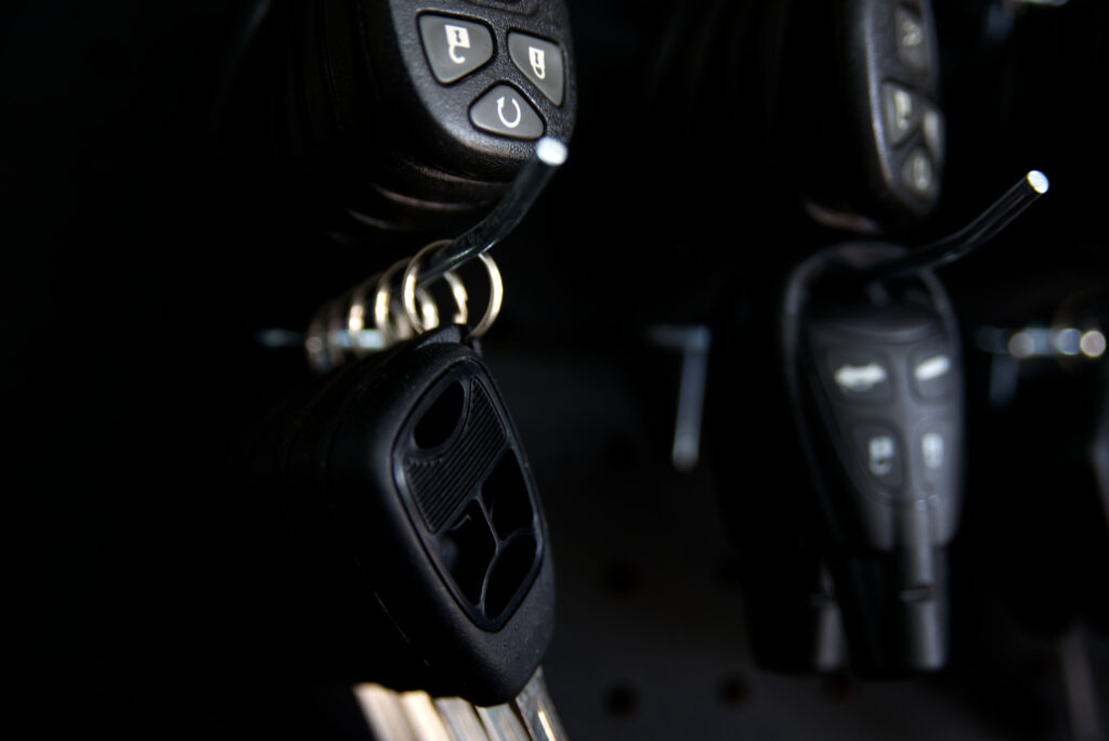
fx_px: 1911
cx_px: 554
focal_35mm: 62
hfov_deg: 32.4
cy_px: 370
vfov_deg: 21.9
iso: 800
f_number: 4.2
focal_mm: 62
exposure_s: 1/60
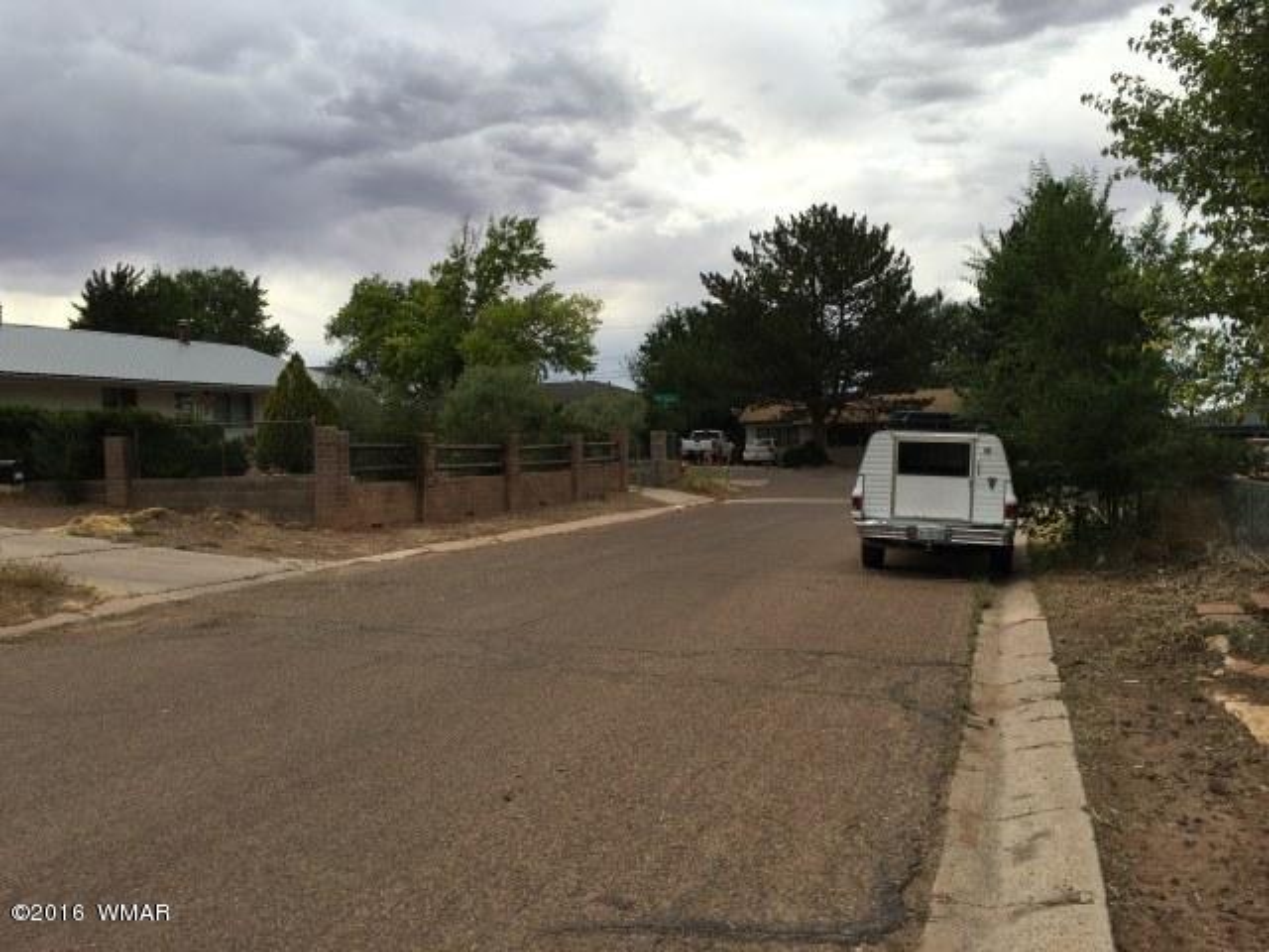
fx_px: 1063
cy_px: 476
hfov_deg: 61.7
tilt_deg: -1.2
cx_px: 634
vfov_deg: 48.2
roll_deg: +1.8
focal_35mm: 29
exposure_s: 1/620
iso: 25
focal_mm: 4.15
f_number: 2.2
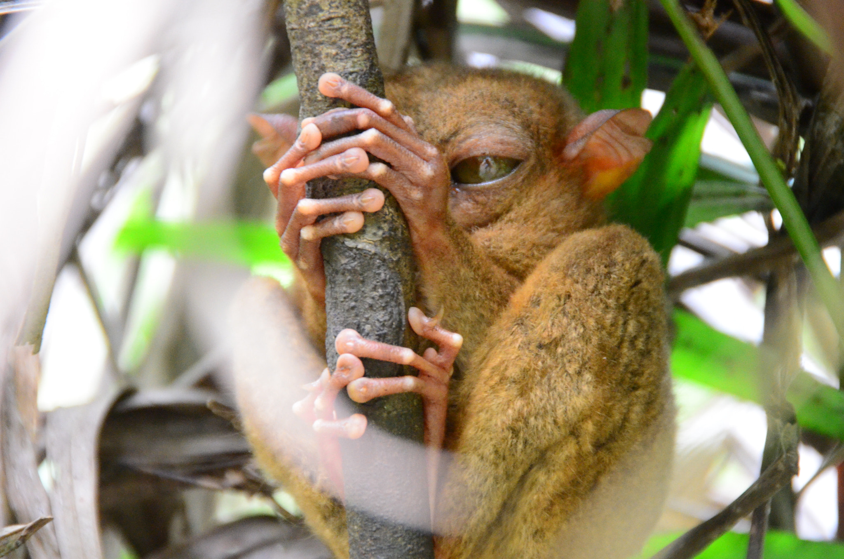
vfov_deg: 4.6
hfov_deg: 6.9
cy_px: 280
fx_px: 7018
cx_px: 422
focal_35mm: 300
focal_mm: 200
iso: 4500
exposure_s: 1/60
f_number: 5.6
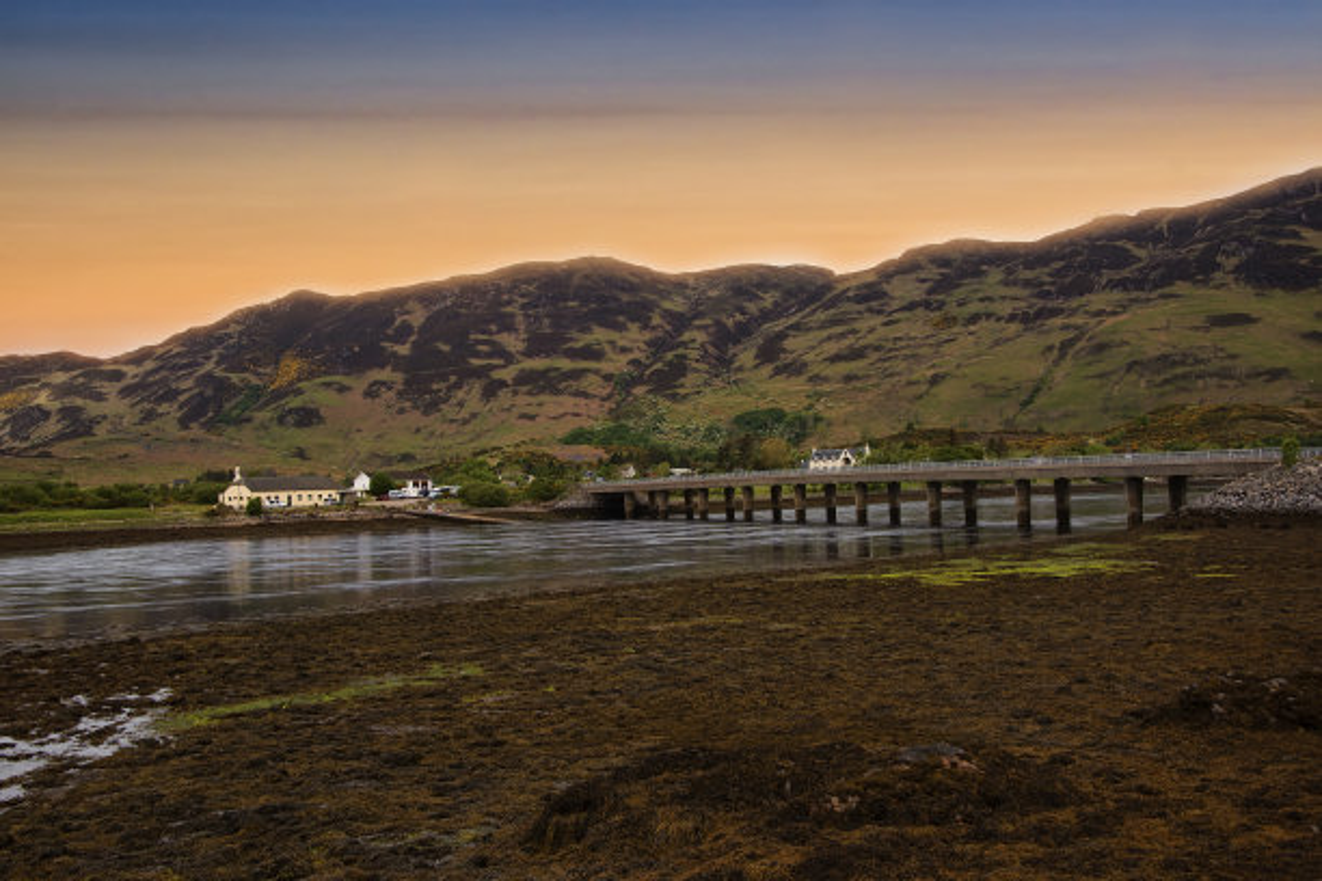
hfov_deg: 41.1
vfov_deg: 28.1
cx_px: 661
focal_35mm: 48
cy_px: 440
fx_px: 1763
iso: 80
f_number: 8
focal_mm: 48
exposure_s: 1/160
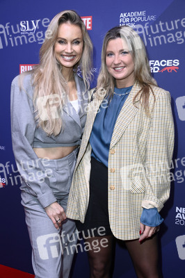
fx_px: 340
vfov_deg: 44.5
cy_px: 139
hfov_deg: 30.5
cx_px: 92
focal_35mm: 44
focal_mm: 44
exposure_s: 1/250
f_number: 5.6
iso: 800
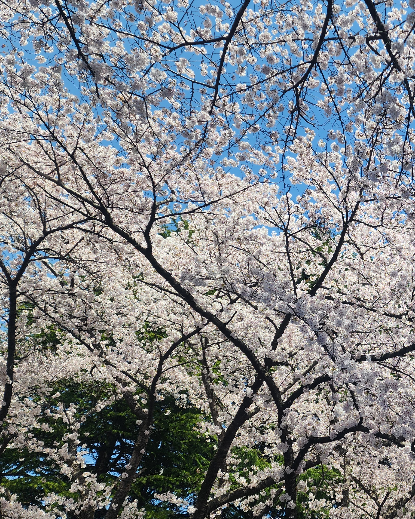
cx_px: 422
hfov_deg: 33.8
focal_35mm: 40
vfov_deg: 45.8
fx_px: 614
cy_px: 261
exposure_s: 1/818
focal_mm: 6.4
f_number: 1.8
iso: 12
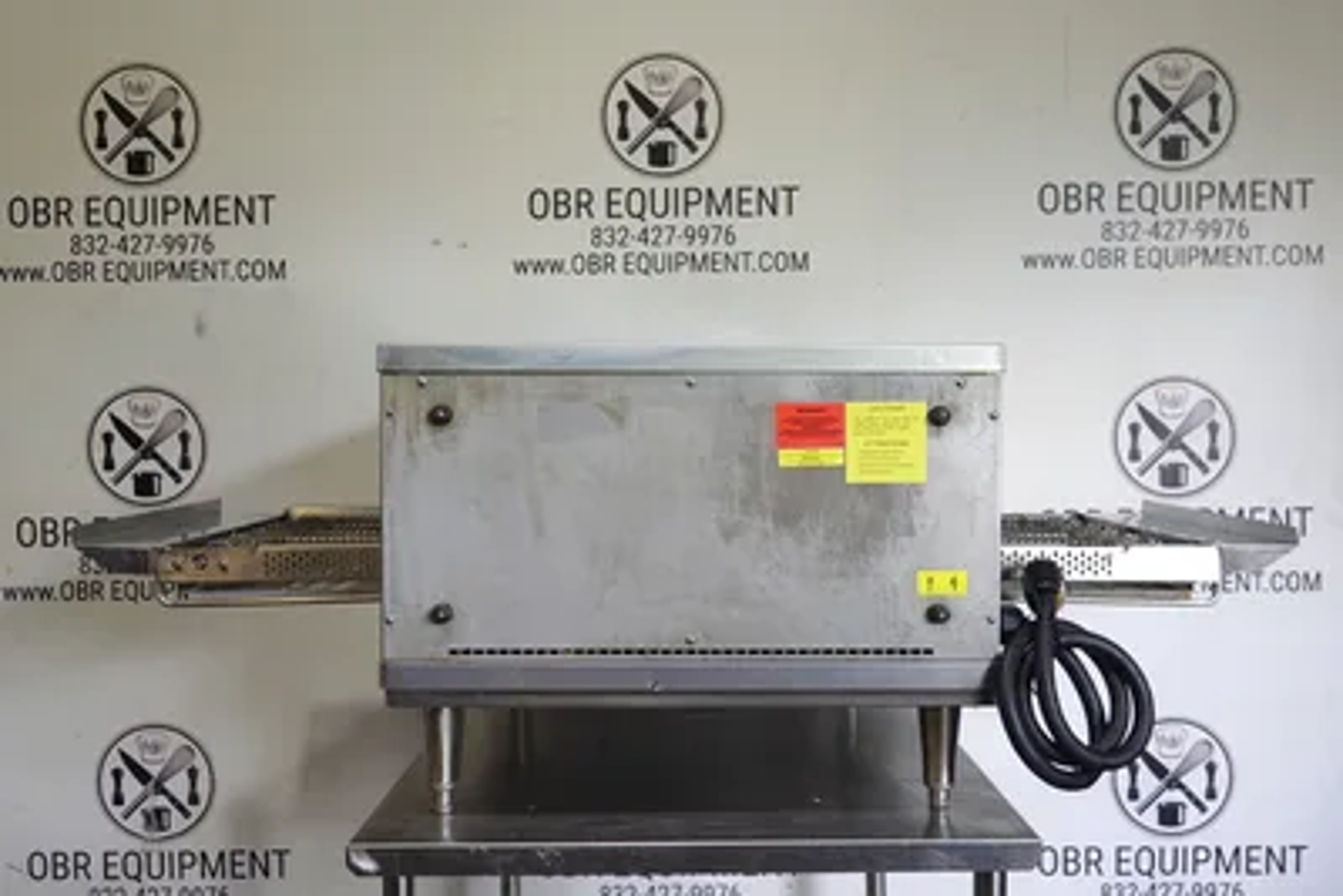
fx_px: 1194
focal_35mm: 32
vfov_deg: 41.1
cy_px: 448
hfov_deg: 58.7
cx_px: 672
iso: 64
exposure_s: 1/13
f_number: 3.5
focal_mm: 11.76
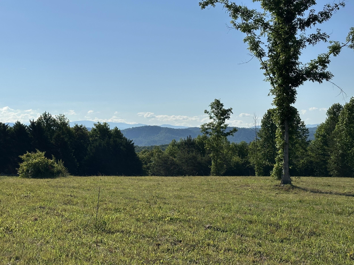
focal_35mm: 58
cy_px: 132
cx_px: 154
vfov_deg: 25.2
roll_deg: +0.7
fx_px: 593
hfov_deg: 33.2
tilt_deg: +1.7
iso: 64
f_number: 1.78
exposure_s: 1/10870
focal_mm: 6.86
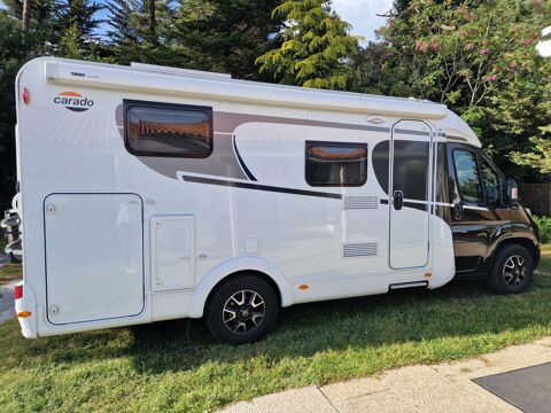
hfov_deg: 73.9
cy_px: 206
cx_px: 276
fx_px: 366
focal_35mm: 23
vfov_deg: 58.9
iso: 50
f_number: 1.8
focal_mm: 6.4
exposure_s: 1/676
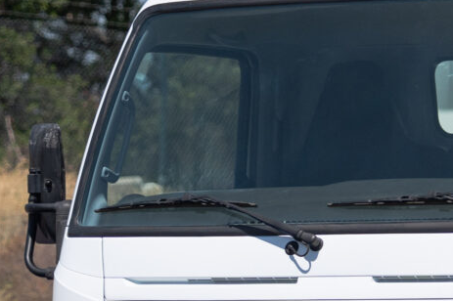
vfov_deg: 4.1
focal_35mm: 332
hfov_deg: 6.2
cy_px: 206
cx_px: 514
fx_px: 4175
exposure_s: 1/160
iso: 200
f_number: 2.8
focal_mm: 60
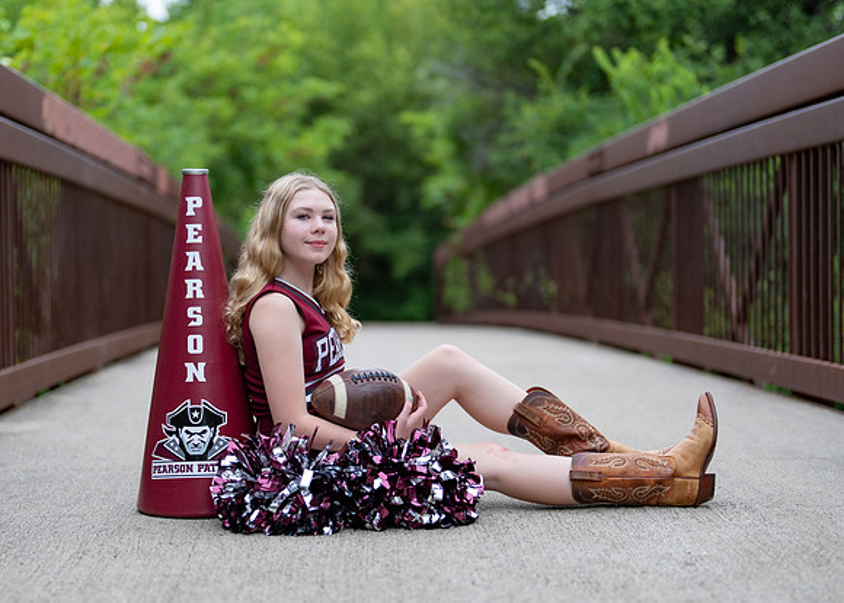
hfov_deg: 30.6
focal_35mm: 64
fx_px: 1540
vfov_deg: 22.1
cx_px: 358
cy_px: 344
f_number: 1.2
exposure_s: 1/500
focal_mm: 50
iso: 100
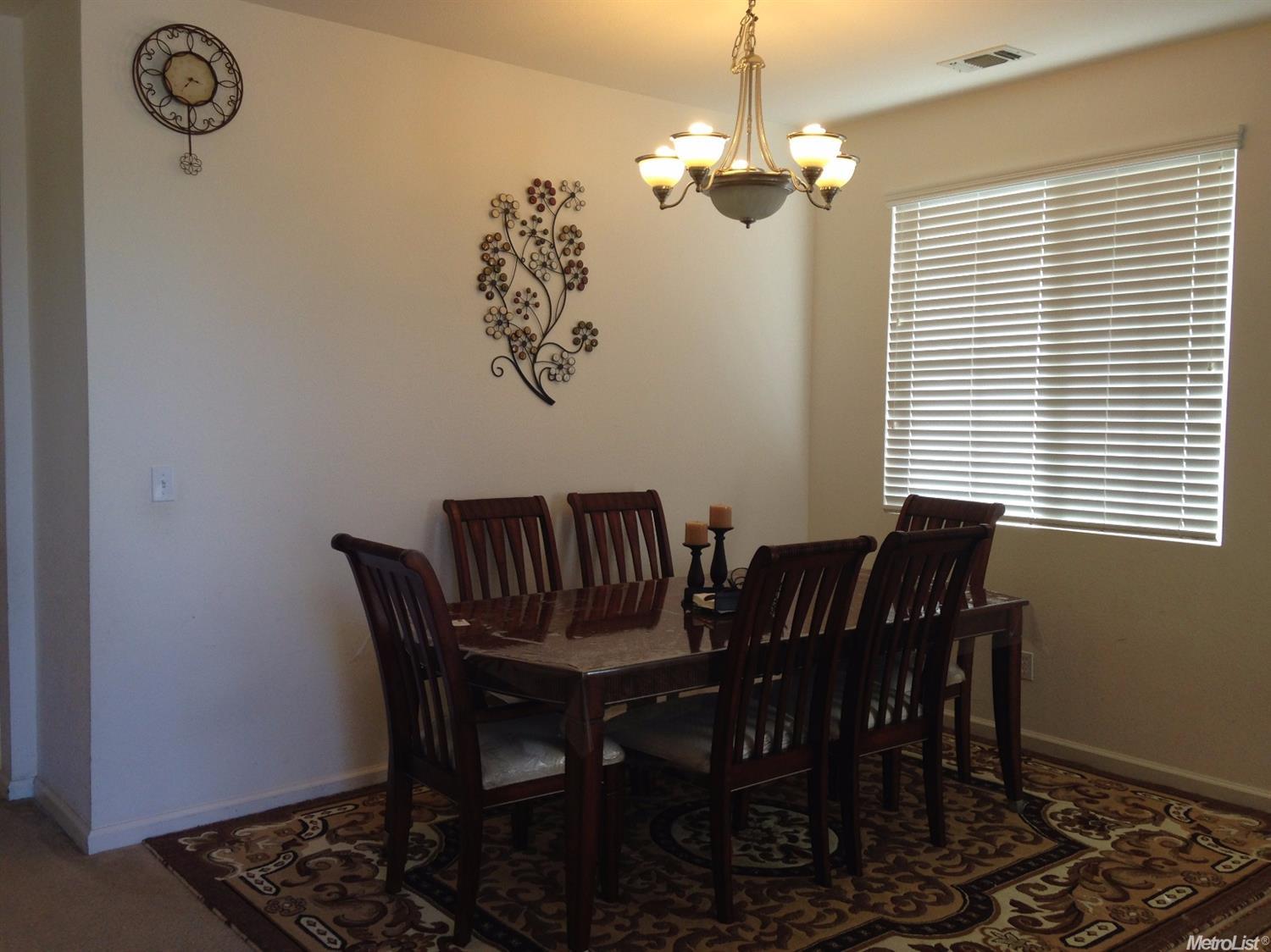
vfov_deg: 42.9
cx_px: 636
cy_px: 476
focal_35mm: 33
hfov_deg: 55.4
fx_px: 1211
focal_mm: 4.12
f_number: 2.4
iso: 80
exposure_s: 1/120
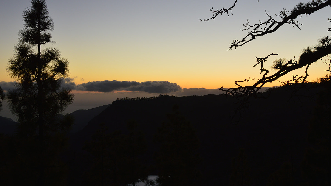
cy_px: 102
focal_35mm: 44
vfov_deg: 27.4
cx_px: 180
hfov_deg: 46.7
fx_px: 383
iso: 100
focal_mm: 25
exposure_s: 1/6
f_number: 11
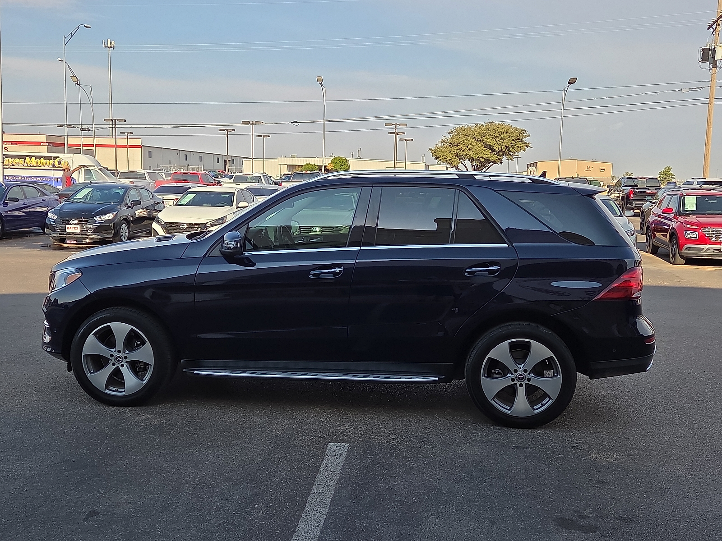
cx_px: 361
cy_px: 270
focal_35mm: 35
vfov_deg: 40.7
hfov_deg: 52.6
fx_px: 730
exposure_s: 1/1111
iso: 25
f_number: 1.8
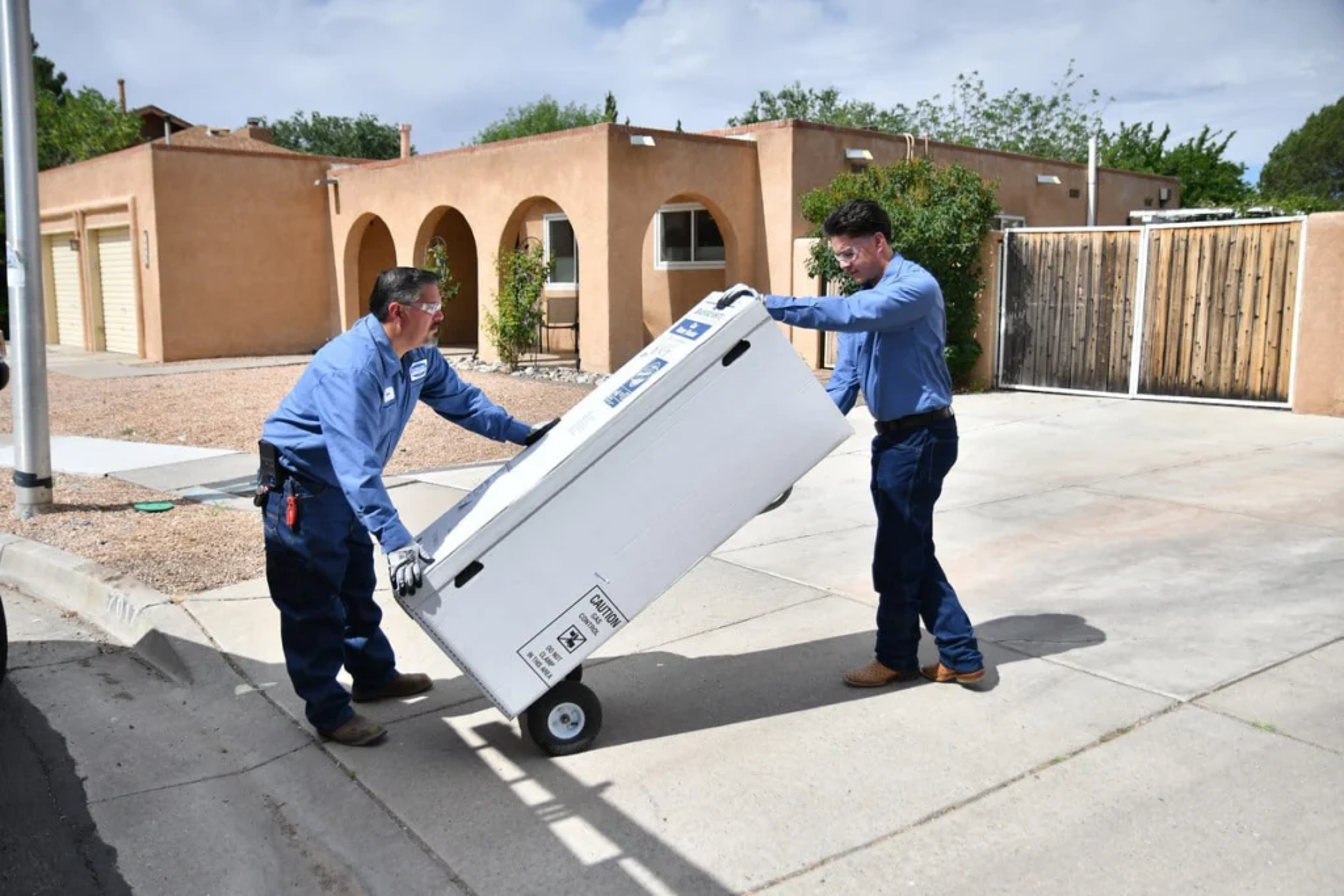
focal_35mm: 30
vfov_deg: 43.6
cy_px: 448
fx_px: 1120
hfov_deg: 61.9
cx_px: 672
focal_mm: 20
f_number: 2.8
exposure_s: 1/5000
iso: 125
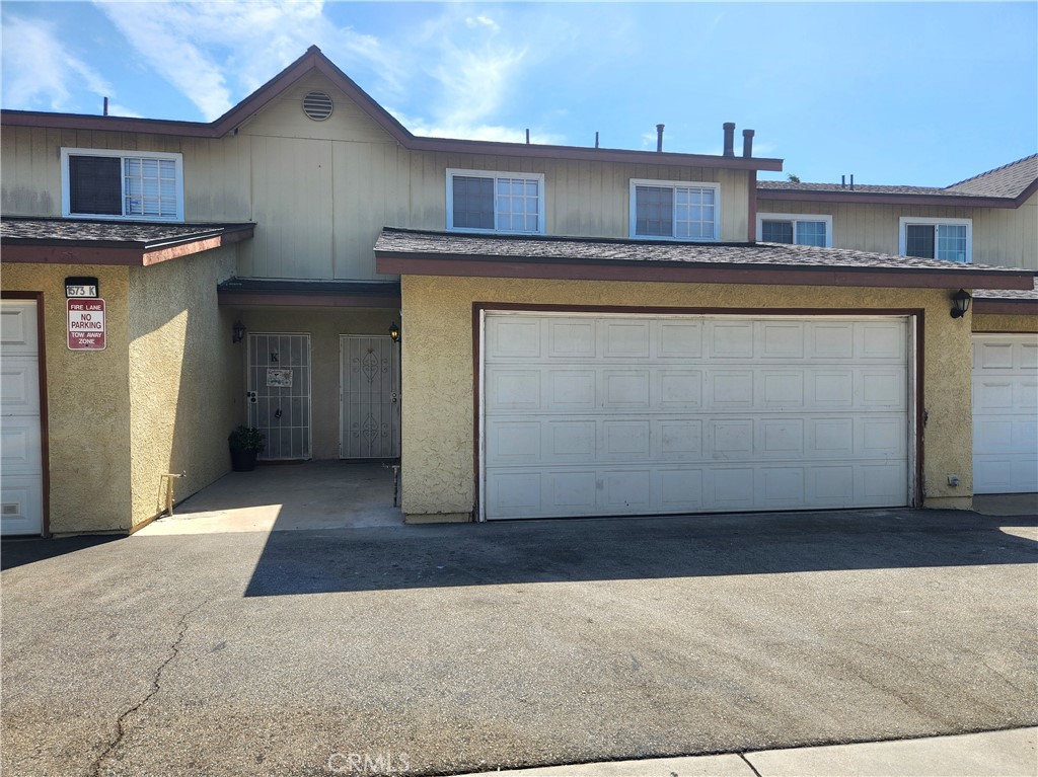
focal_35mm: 23
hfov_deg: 74.0
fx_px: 689
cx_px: 519
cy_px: 388
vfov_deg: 58.8
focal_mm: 5.4
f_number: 1.8
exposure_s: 1/1667
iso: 20
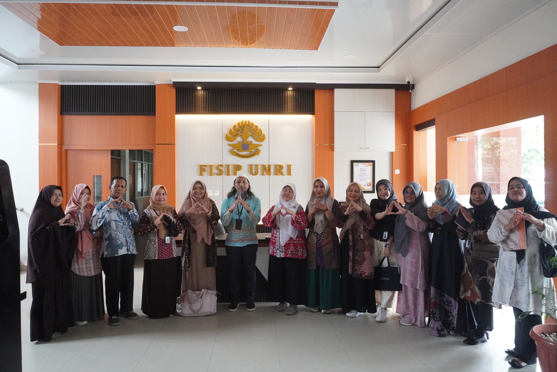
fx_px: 372
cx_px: 278
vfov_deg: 53.2
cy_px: 186
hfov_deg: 73.7
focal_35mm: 24
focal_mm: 16
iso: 6400
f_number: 9
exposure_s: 1/80
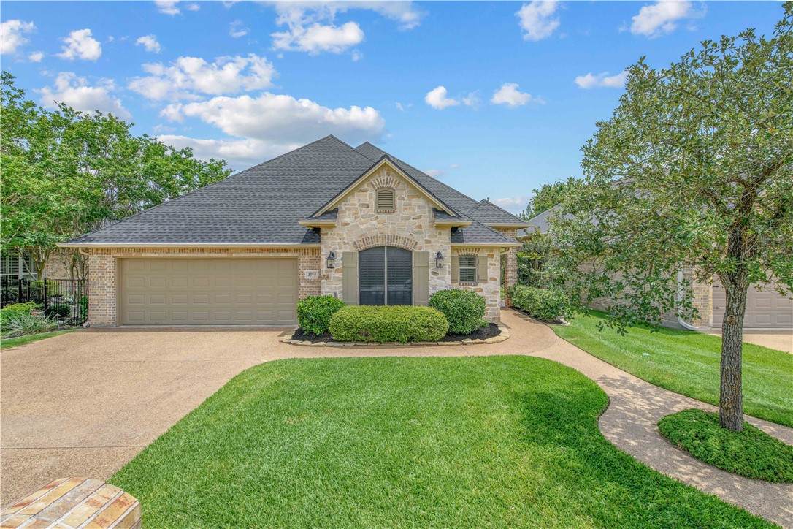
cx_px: 396
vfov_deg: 77.3
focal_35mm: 15
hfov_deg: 100.4
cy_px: 264
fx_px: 330
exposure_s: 1/250
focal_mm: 15
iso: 100
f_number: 7.1
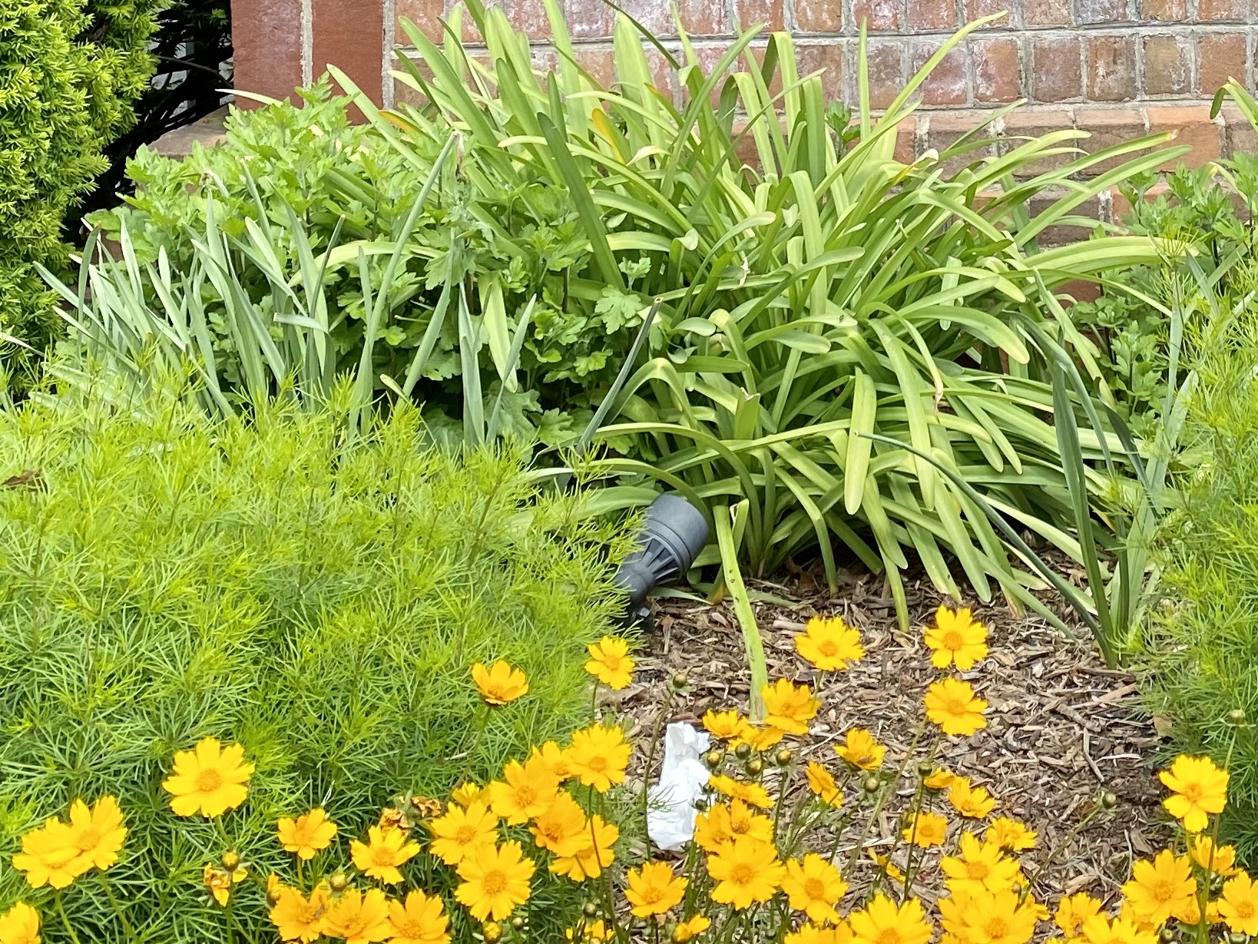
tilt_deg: -2.1
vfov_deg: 21.3
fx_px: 2326
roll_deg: +0.1
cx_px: 1043
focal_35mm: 64
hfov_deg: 29.4
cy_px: -203
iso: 32
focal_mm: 4.25
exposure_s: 1/1484
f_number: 1.8
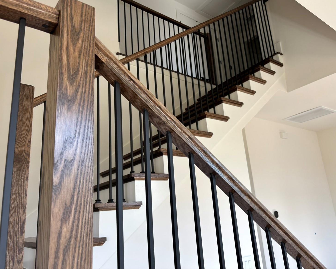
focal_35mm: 28
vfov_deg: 51.5
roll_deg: +4.4
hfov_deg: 62.2
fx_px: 278
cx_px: 177
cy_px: 130
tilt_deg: +16.7
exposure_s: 1/152
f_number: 1.6
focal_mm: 5.96
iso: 40
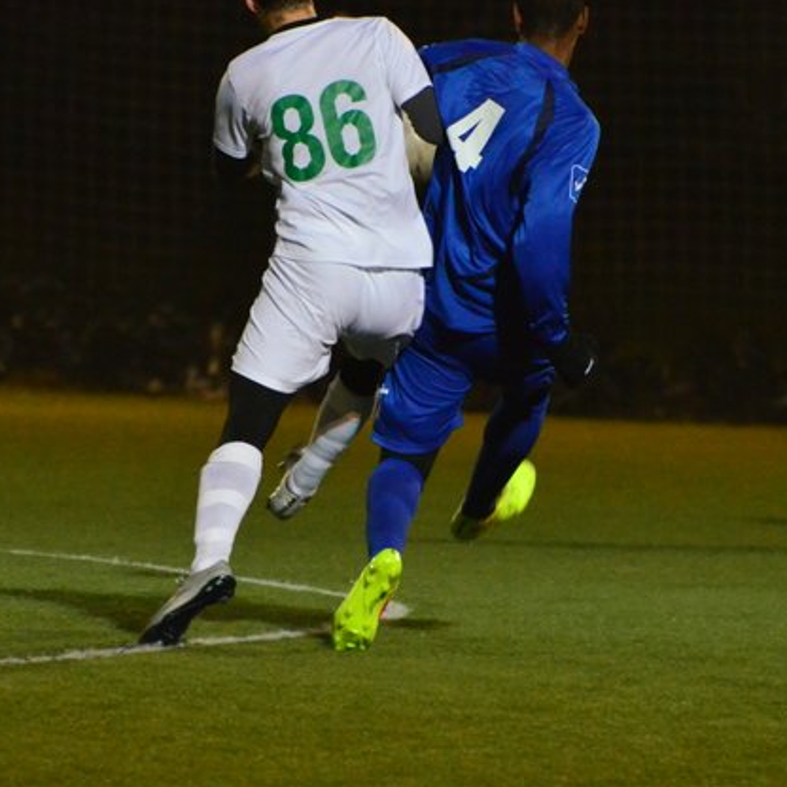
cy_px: 342
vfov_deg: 2.9
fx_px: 15716
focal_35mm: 611
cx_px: 403
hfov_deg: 2.9
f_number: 5.6
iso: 5000
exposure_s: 1/250
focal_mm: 250
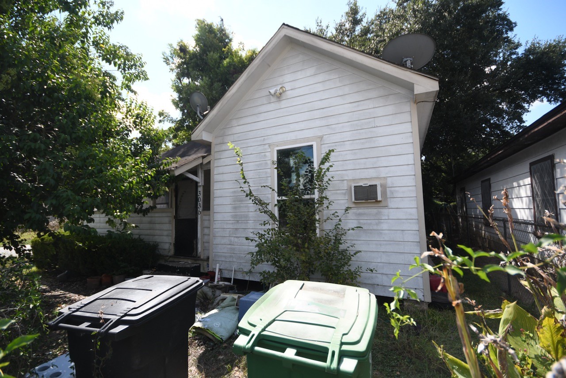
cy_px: 189
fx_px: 252
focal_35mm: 16
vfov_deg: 73.8
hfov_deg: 96.7
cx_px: 283
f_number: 6.3
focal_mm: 11
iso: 500
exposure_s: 1/1250
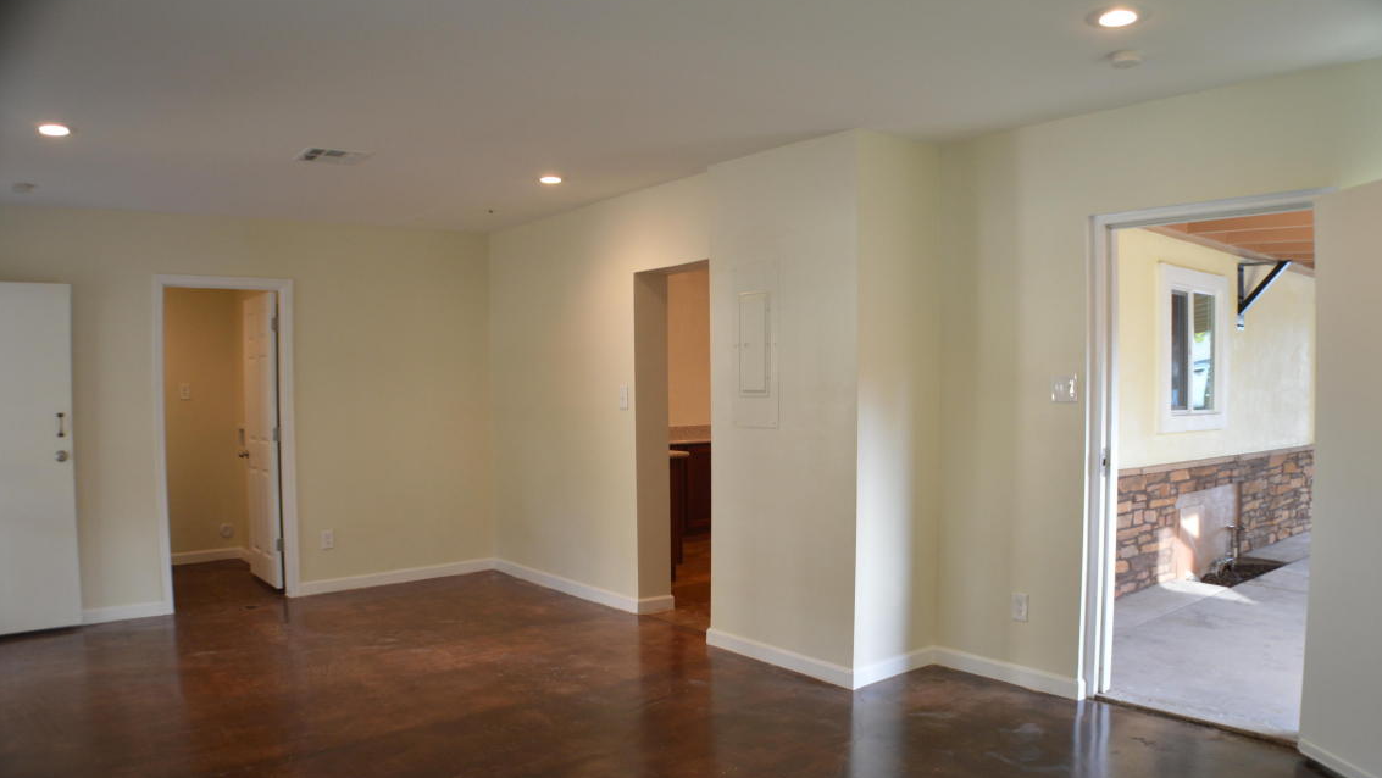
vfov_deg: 36.7
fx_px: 1173
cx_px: 700
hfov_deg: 61.0
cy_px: 430
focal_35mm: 32
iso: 400
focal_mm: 20
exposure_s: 1/40
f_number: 3.8
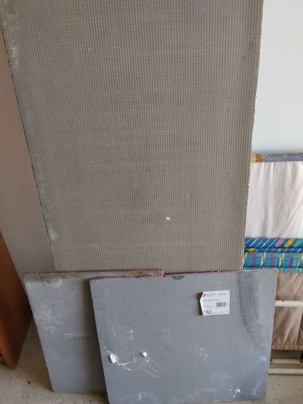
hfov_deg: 48.2
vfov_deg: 61.7
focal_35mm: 29
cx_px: 152
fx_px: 338
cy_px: 202
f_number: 1.8
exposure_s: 1/50
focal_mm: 4.22
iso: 100
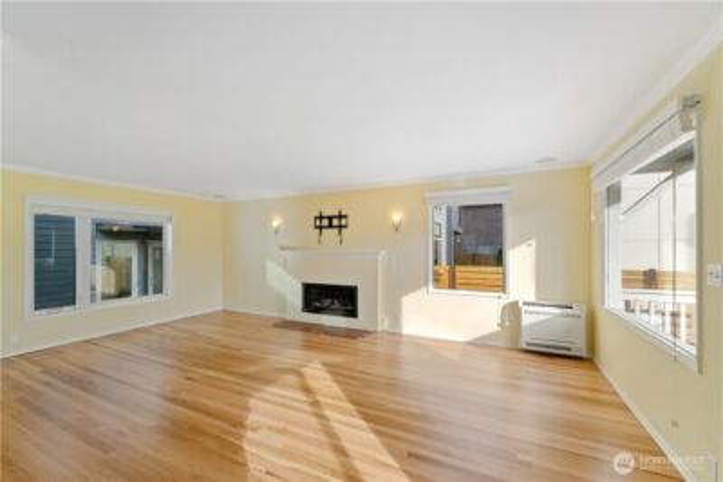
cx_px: 362
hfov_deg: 104.2
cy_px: 241
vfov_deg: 81.3
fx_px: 281
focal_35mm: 14
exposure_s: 1/50
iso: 200
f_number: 8
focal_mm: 14
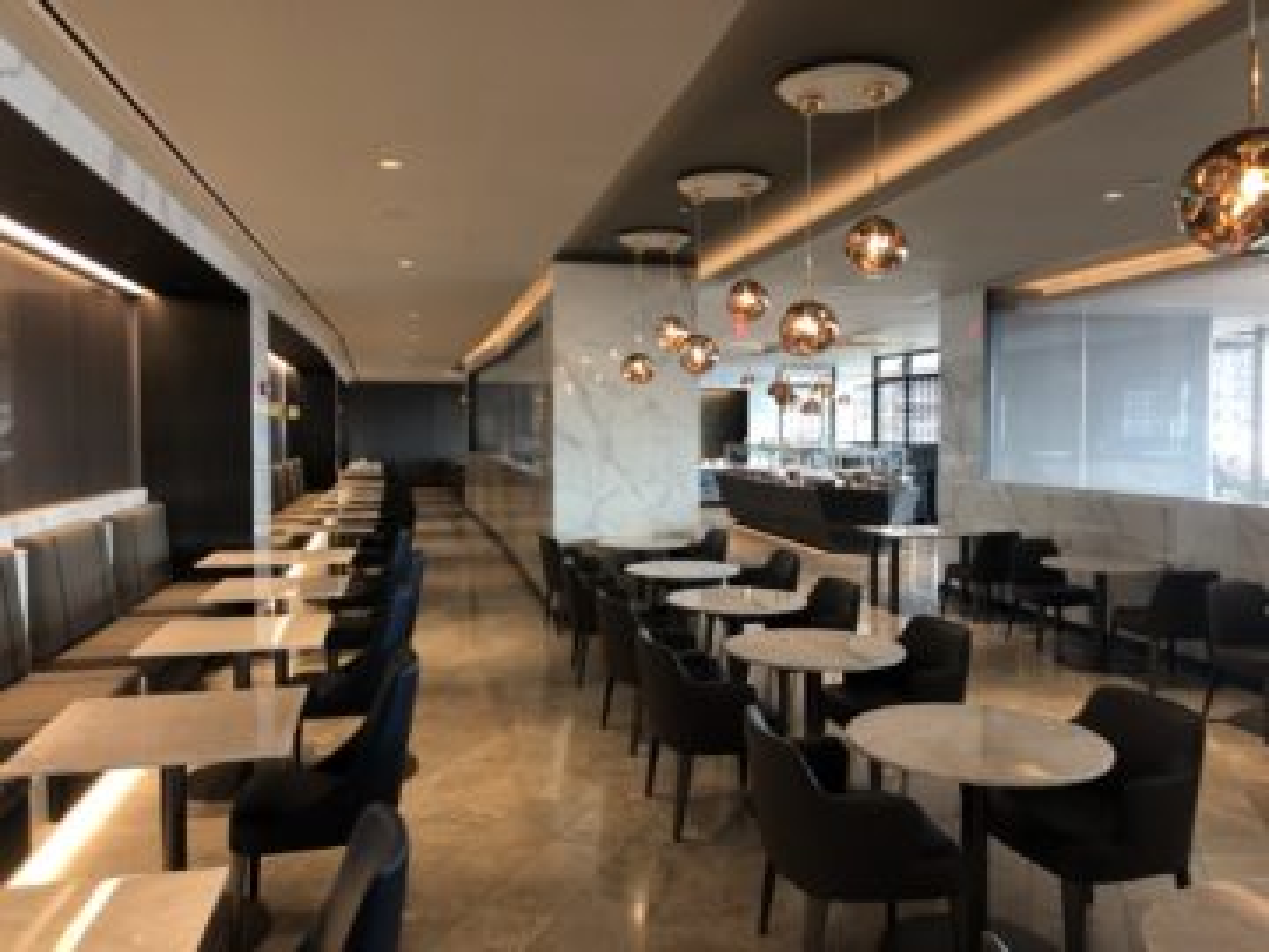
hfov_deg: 63.4
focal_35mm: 28
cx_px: 634
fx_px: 1026
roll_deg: +0.9
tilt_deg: -2.6
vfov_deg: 49.7
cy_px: 476
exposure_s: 1/17
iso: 40
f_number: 1.8
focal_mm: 4
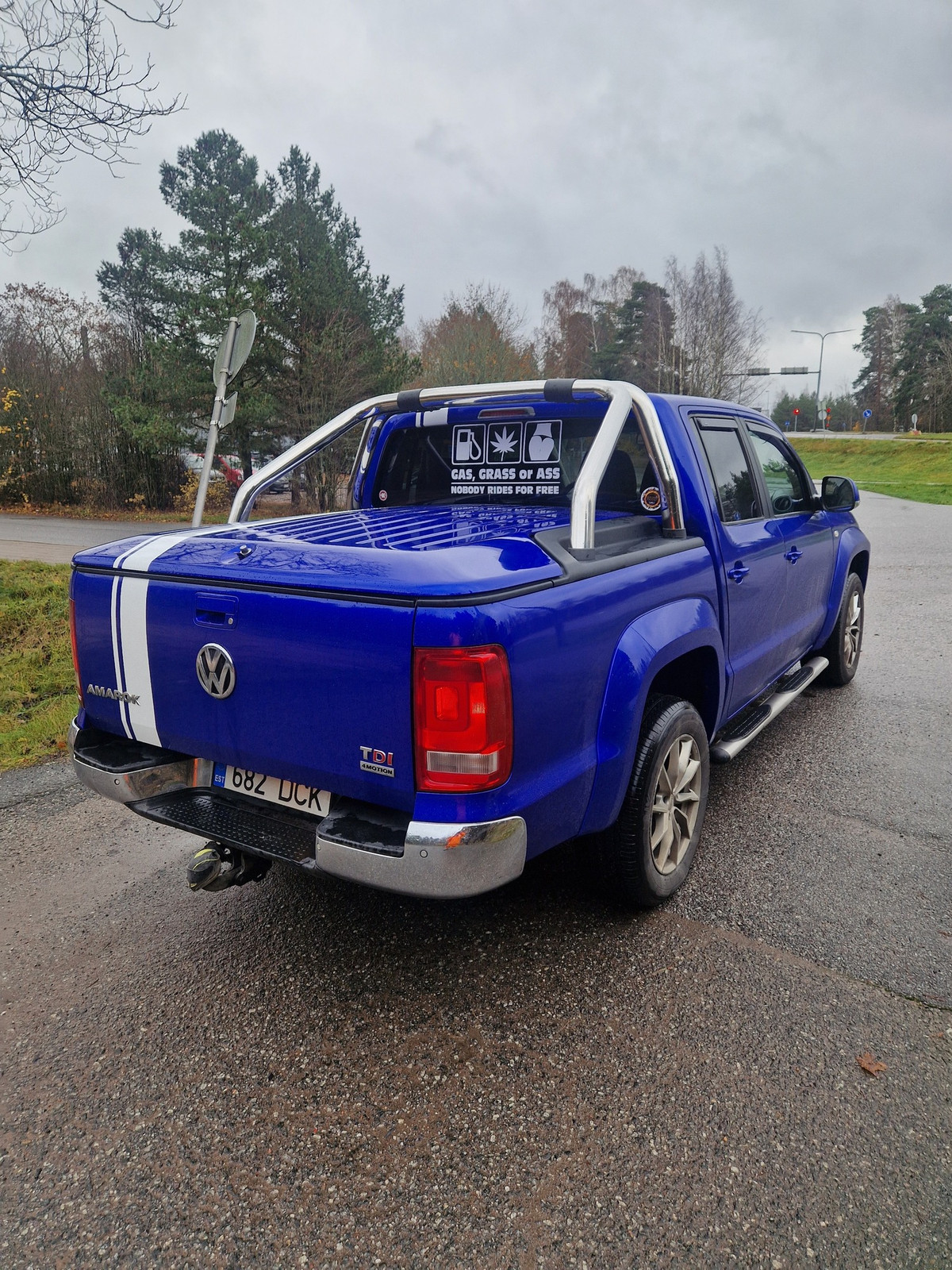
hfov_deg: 58.9
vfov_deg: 73.9
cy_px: 635
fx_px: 843
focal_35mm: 23
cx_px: 476
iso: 50
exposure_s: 1/180
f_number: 1.8
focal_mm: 5.4
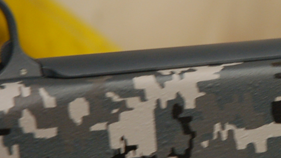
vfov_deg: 4.1
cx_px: 345
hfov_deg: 7.2
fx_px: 2212
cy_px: 39
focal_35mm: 297
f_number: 4.5
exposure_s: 1/50
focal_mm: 70
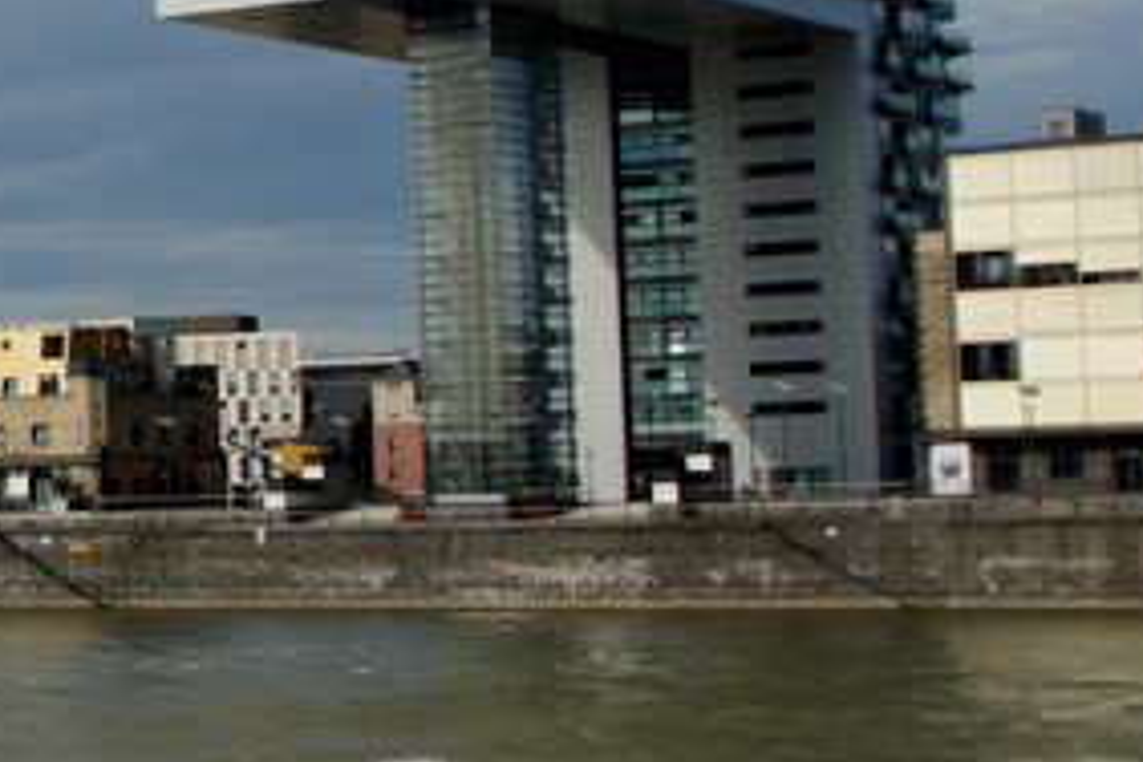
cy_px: 107
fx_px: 3651
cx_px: -604
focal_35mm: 115
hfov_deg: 16.2
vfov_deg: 11.8
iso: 100
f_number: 4.5
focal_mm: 24
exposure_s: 1/400
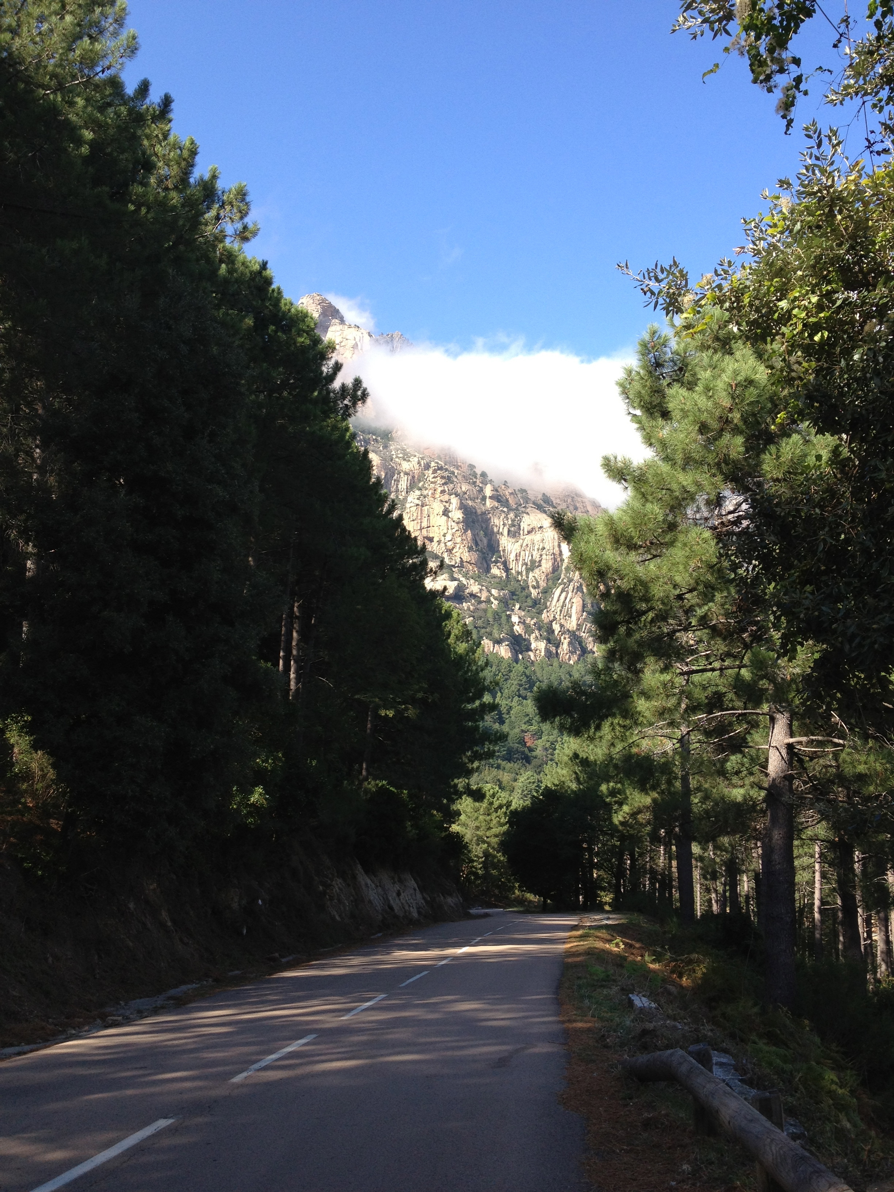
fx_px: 1205
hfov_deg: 40.7
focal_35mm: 35
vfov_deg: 52.6
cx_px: 447
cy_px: 596
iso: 64
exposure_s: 1/569
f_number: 2.4
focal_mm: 4.28
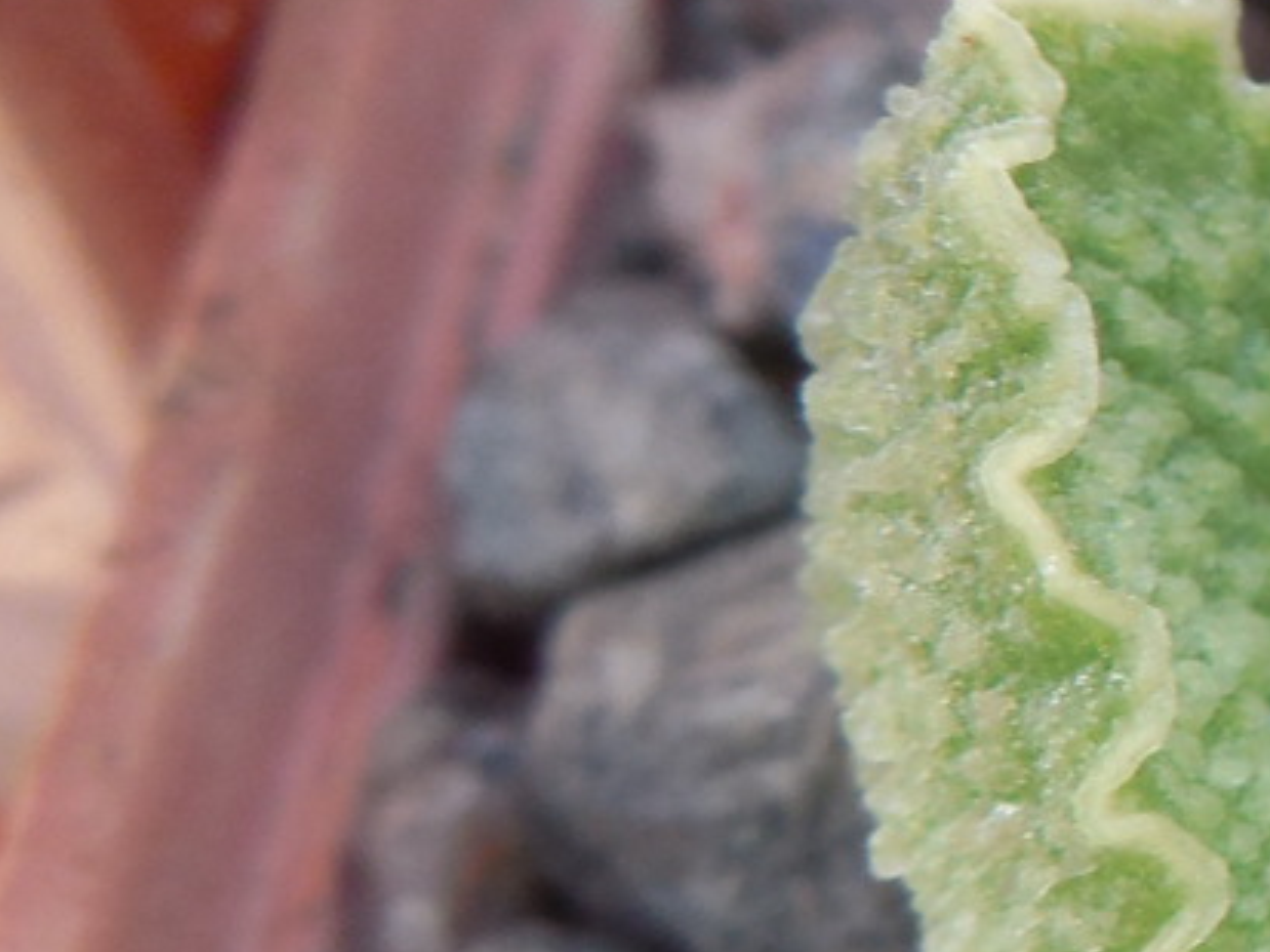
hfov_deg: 14.3
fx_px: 4404
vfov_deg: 12.3
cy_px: 273
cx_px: 2352
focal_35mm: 120
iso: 160
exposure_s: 1/30
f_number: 3.6
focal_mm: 5.6
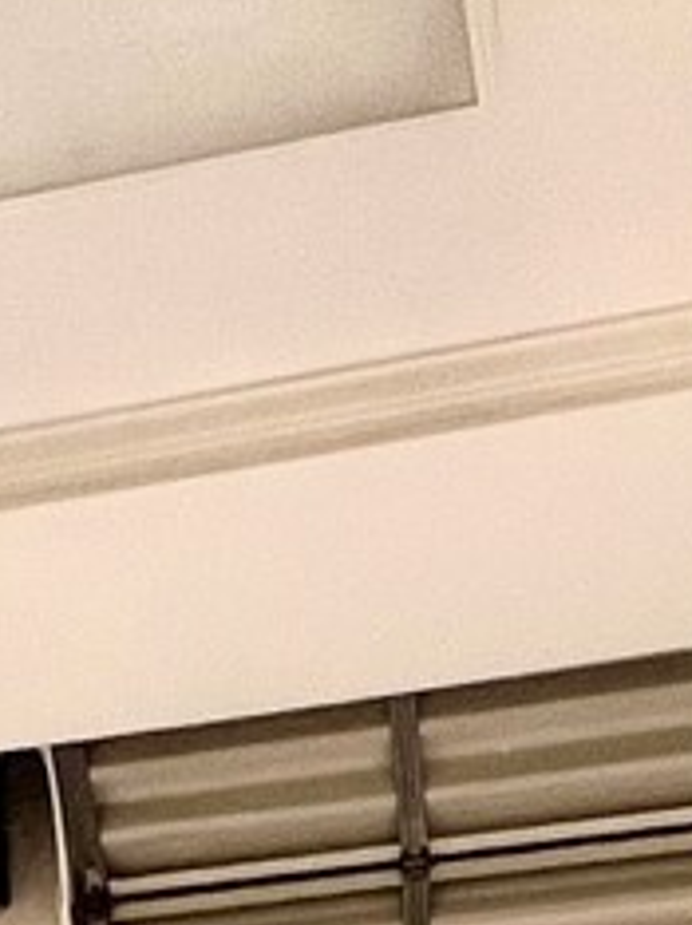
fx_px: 2377
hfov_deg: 16.4
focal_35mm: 89
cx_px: 83
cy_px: 2257
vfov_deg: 14.3
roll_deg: +1.0
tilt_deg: -2.5
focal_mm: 1.57
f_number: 1.8
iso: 32
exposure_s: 1/317
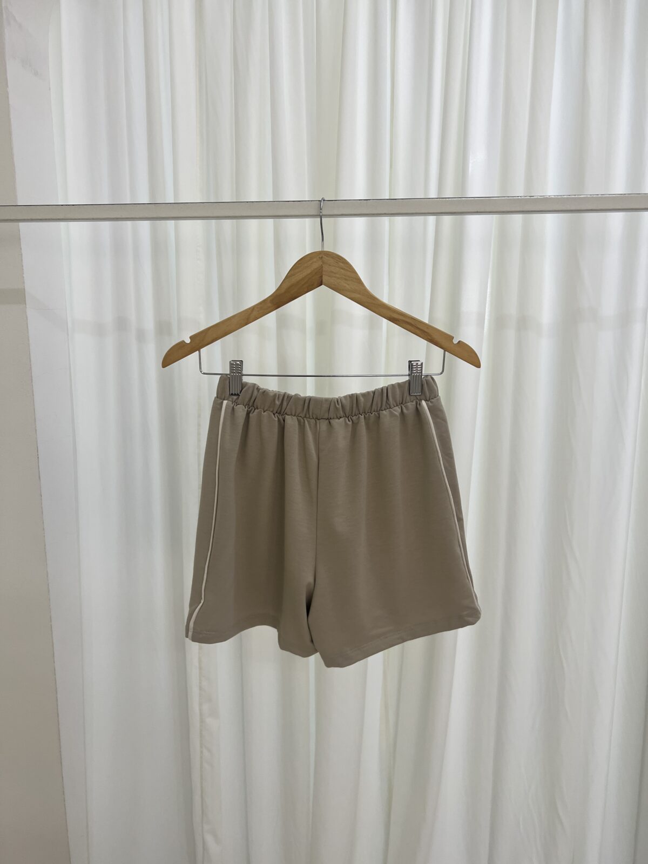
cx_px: 324
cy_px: 432
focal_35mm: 26
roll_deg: +0.8
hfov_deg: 53.1
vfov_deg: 67.3
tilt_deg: -9.9
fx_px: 649
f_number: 1.5
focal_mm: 5.7
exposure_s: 1/100
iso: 125
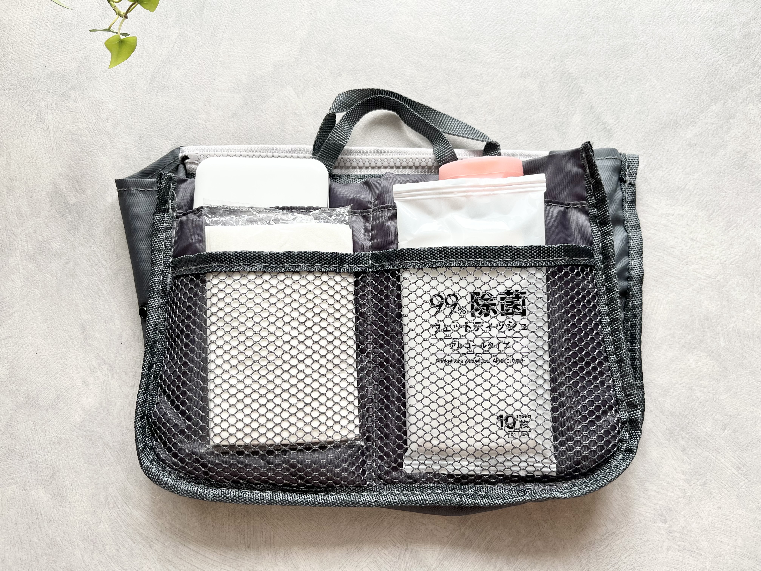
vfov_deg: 53.1
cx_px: 380
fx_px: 572
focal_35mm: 26
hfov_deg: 67.3
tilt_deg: -81.3
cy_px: 286
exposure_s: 1/183
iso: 40
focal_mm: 5.1
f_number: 1.6
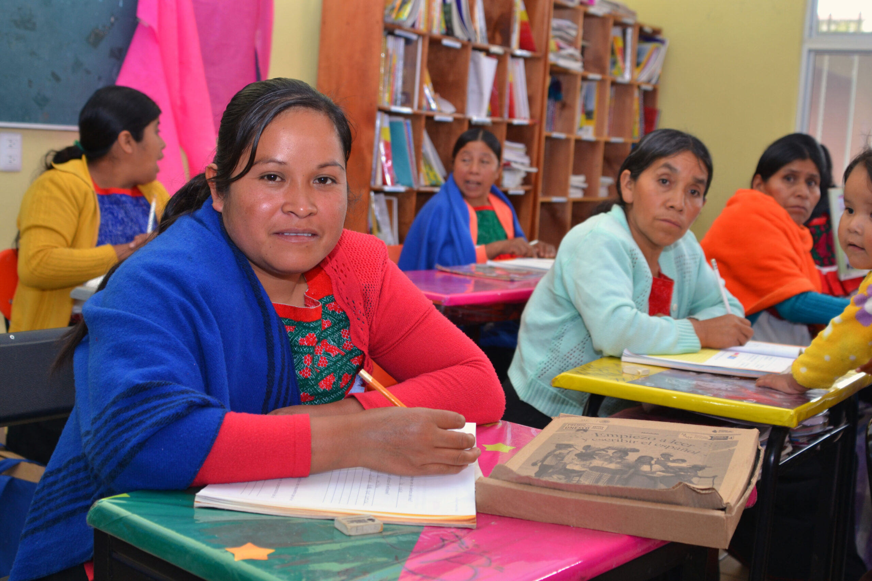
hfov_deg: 41.1
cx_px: 436
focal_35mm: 48
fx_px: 1163
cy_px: 290
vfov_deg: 28.1
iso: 400
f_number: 4
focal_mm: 32
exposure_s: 1/60
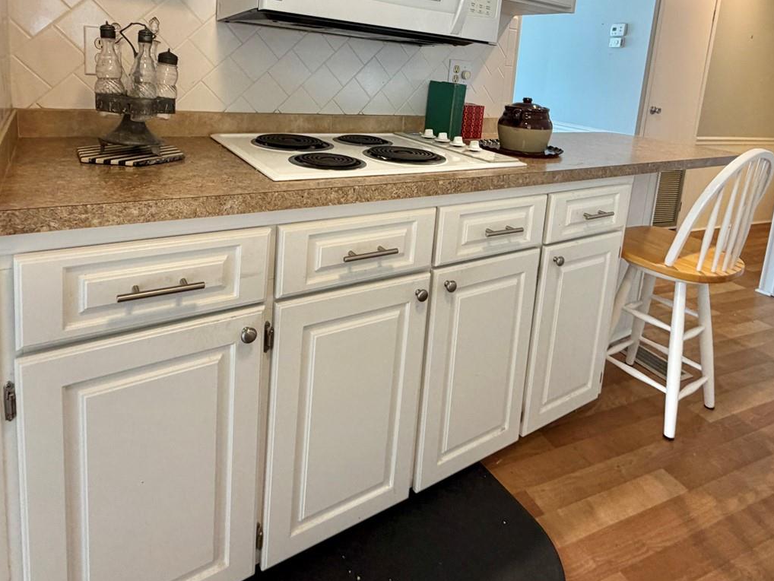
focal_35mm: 22
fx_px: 492
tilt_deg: -8.4
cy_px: 139
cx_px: 389
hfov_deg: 76.4
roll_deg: -4.2
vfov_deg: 57.7
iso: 200
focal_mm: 2.22
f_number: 2.2
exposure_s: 1/60
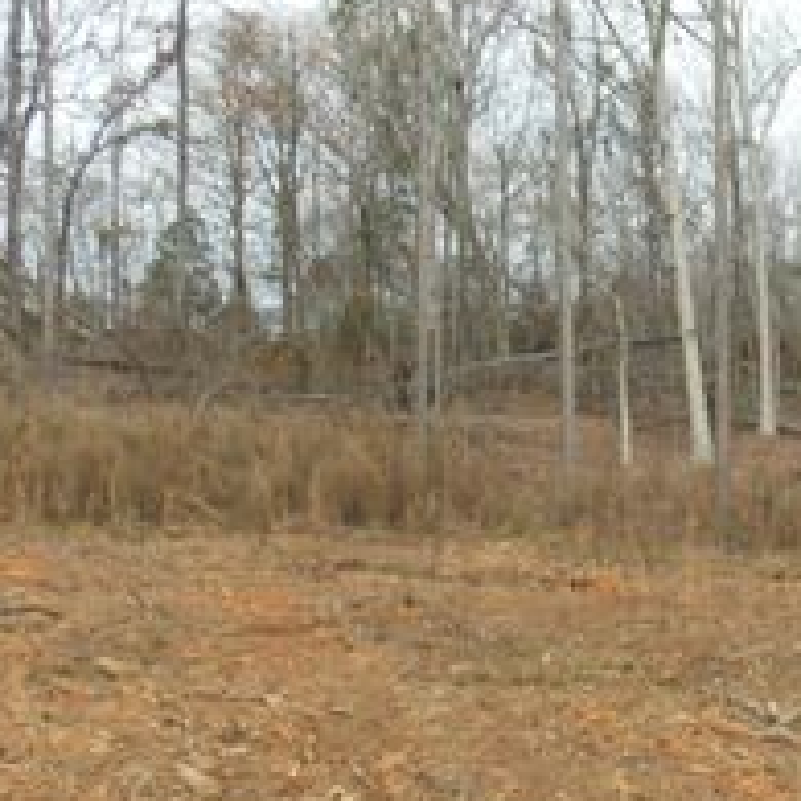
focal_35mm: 52
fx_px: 1361
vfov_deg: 32.8
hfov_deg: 29.1
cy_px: 442
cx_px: 920
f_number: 3.1
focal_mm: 4
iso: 80
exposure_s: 1/250
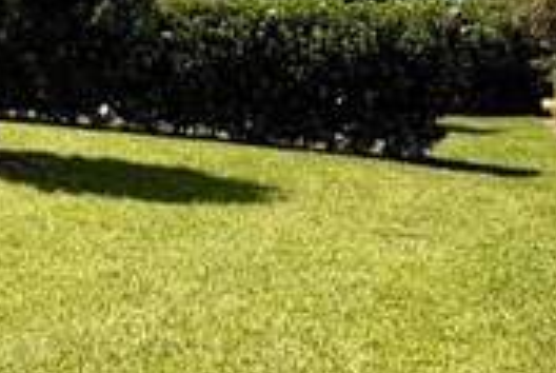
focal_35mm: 66
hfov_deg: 24.0
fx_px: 1021
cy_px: 76
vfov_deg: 20.5
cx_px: -278
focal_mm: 2.22
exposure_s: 1/955
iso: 20
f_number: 2.2
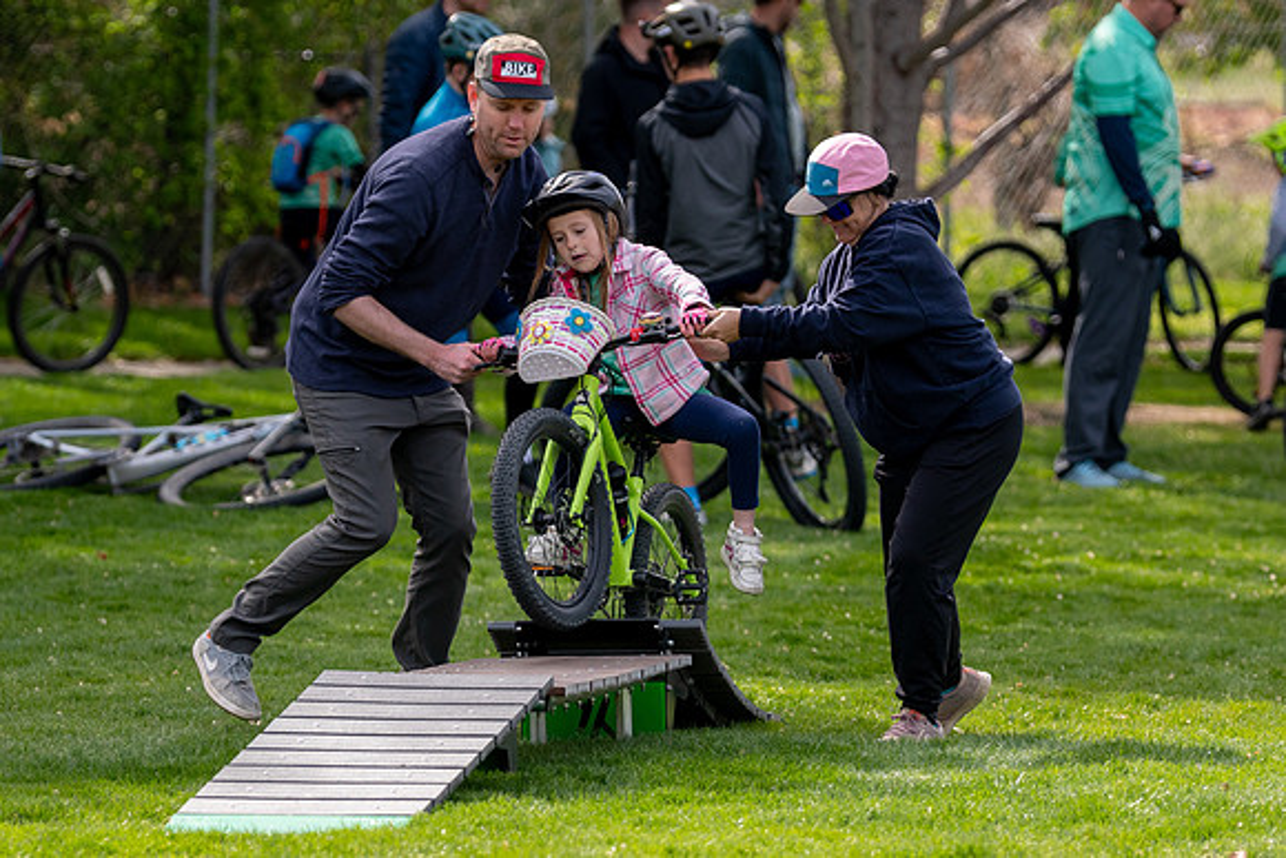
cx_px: 646
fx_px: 11027
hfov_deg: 6.7
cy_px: 586
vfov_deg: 4.5
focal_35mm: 309
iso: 200
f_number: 2.8
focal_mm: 145
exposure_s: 1/2000
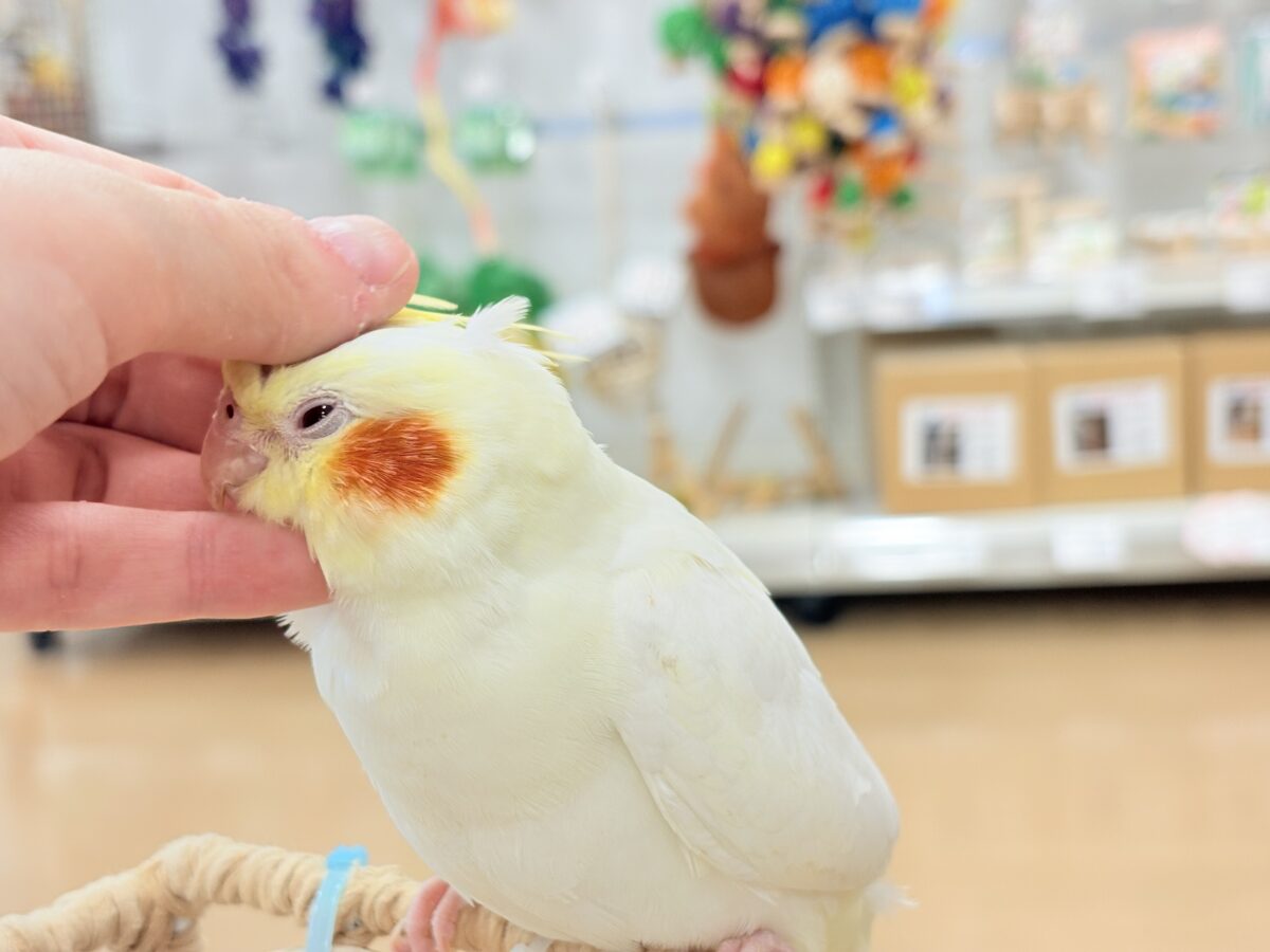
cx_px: 635
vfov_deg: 28.0
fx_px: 1908
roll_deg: +4.8
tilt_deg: -10.6
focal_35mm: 52
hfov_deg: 36.8
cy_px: 476
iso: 50
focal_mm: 5.96
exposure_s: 1/50
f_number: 1.6
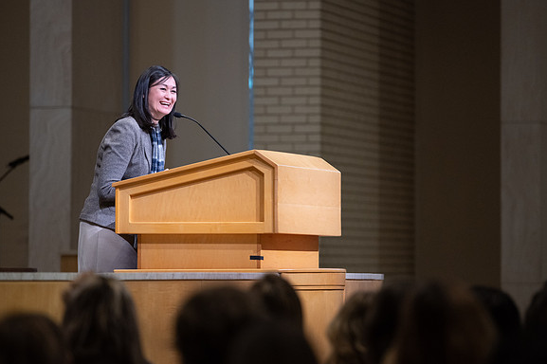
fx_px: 3234
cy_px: 184
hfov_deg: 9.7
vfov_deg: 6.4
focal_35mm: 213
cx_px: 290
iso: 1600
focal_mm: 200
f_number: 3.2
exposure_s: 1/500
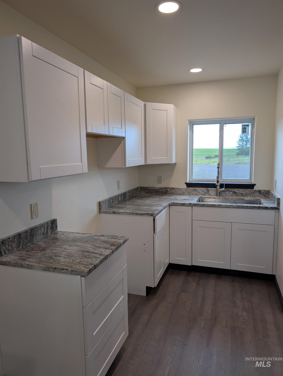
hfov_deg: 56.9
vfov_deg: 71.5
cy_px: 188
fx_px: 261
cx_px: 142
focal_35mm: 24
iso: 24
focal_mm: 6.9
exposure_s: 1/76.7
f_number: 1.68
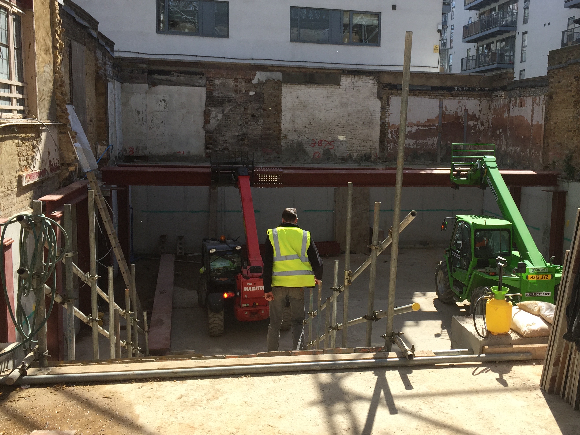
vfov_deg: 39.7
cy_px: 212
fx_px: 603
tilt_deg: -8.0
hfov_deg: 50.9
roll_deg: -1.6
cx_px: 360
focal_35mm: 36
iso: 32
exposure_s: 1/1199
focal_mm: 4.15
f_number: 2.2
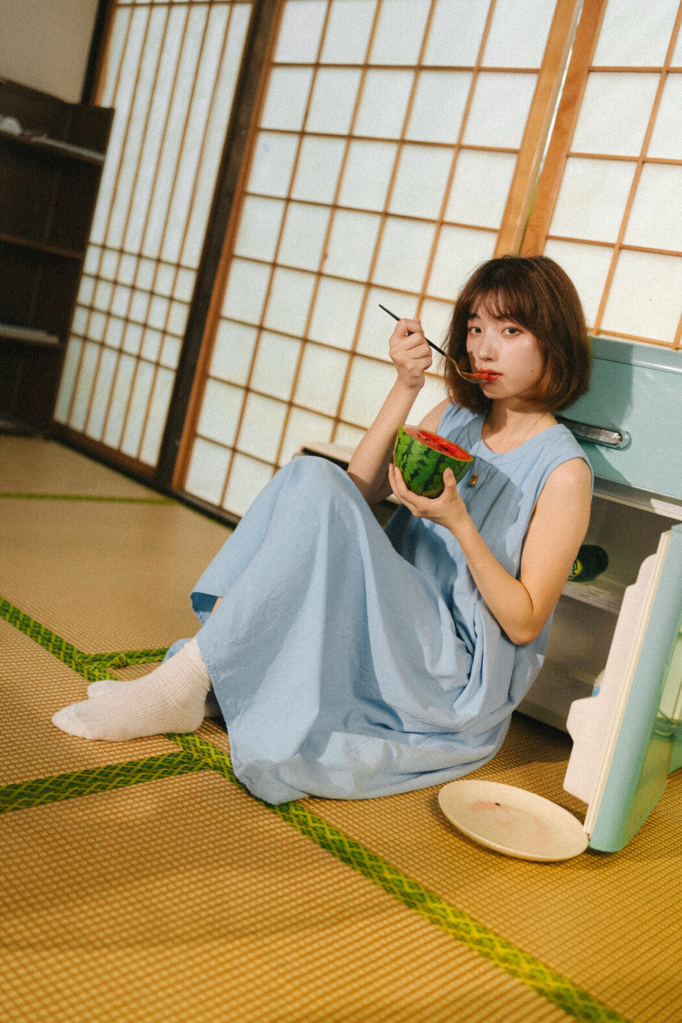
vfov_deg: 54.4
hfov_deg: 37.9
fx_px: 995
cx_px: 341
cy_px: 512
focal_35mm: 35
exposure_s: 1/1250
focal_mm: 35
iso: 400
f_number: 2
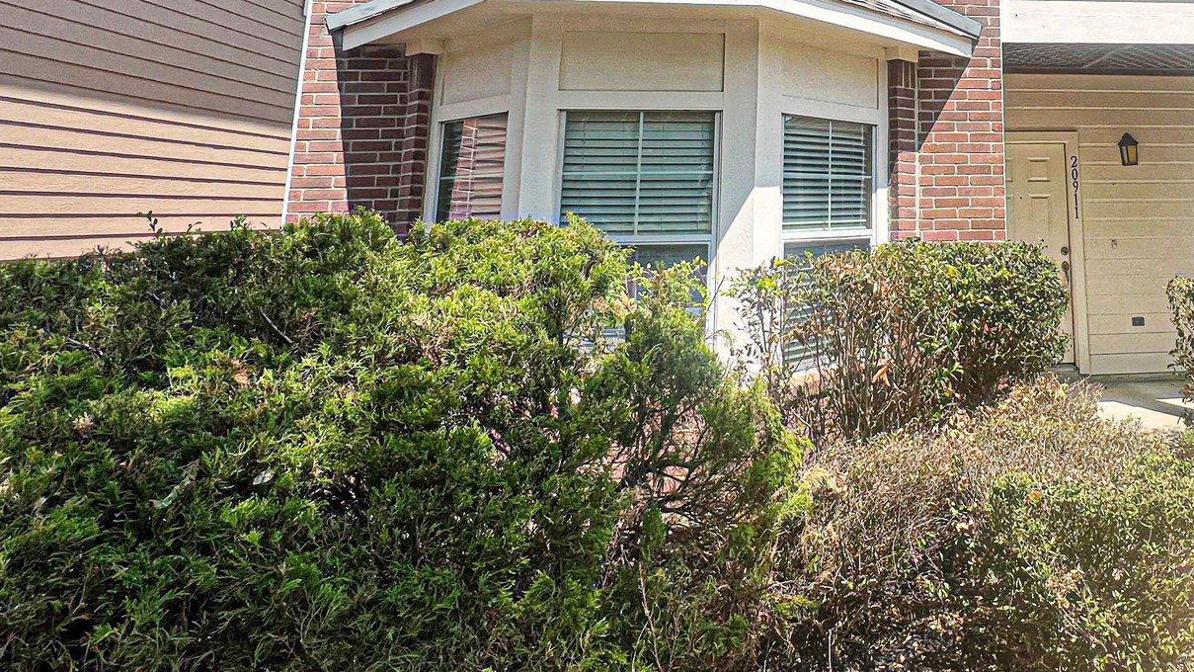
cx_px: 917
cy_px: 68
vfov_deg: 43.6
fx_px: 760
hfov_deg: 70.4
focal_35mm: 24
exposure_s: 1/1143
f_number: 1.8
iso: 32
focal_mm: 1.57
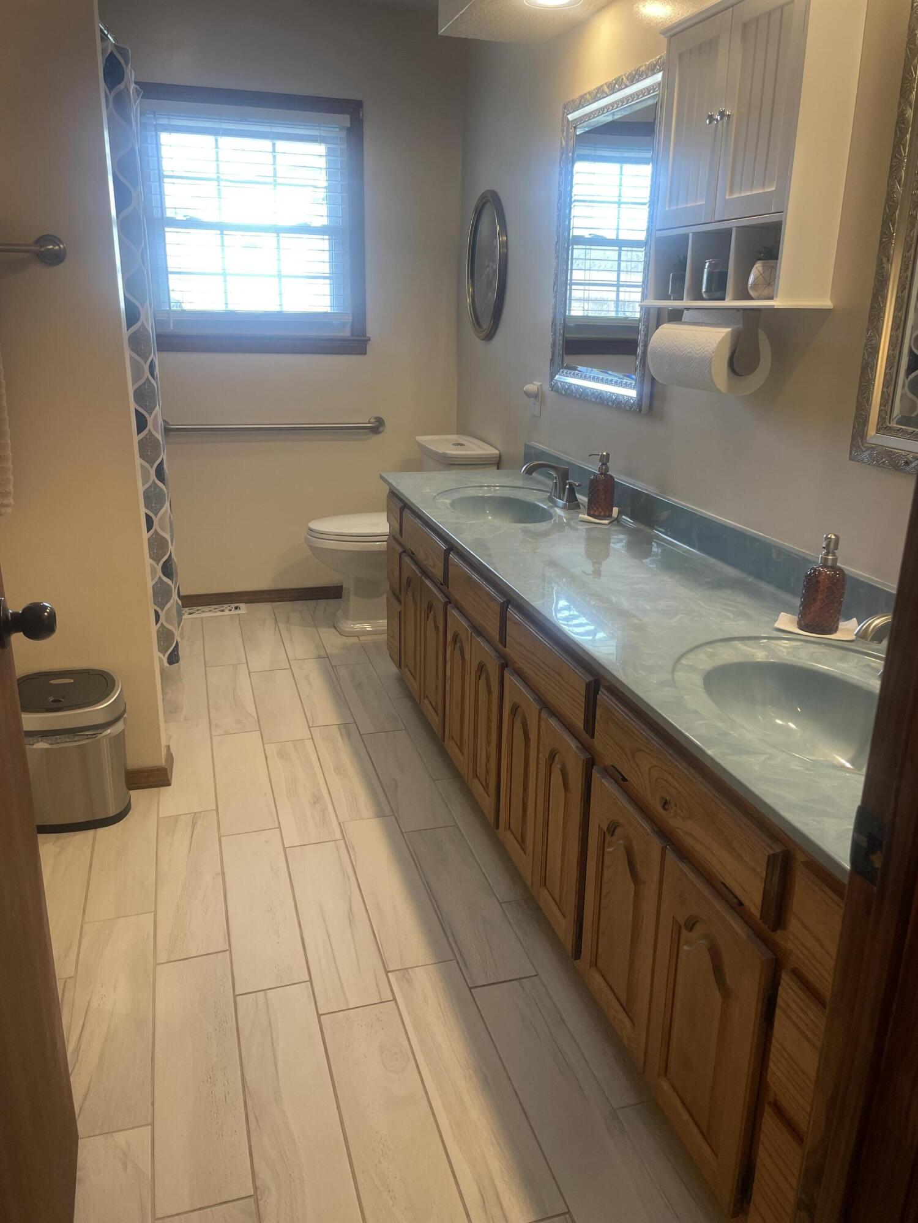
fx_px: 919
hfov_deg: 53.1
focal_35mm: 26
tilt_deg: -17.3
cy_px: 612
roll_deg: -1.4
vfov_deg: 67.3
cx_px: 459
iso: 80
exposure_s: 1/60
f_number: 1.6
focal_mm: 4.2
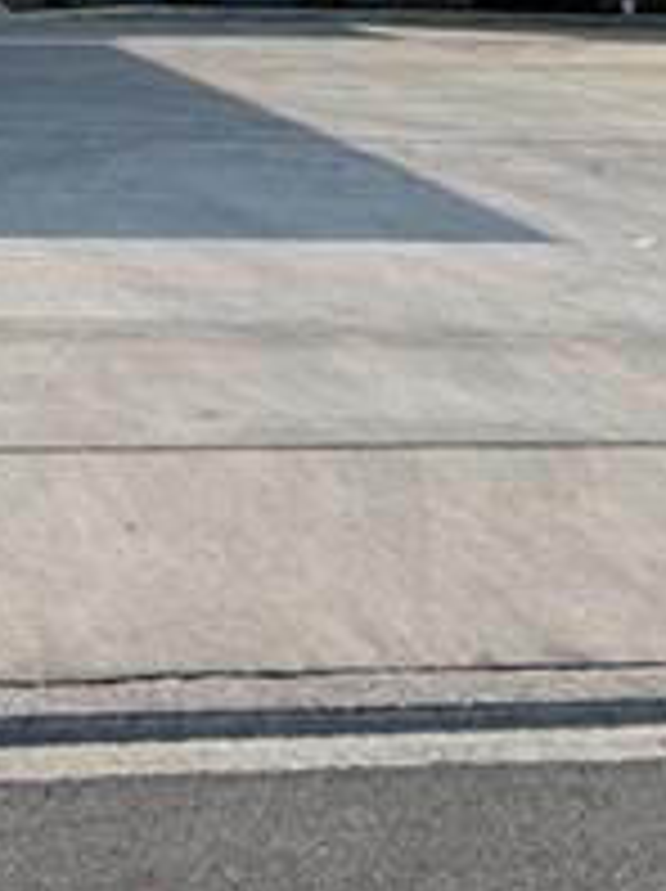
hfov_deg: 14.6
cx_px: 189
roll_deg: -1.3
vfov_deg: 18.6
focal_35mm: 101
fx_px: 2597
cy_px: -130
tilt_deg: +1.1
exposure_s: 1/8000
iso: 50
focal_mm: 5.7
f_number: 1.5
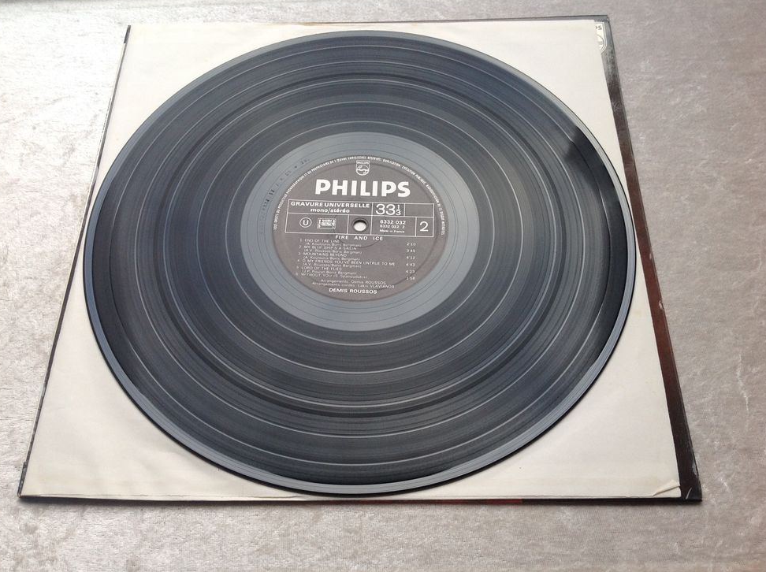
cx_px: 383
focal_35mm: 36
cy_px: 288
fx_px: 795
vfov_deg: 39.6
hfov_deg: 51.4
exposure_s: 1/120
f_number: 2.4
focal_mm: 4.28
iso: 80
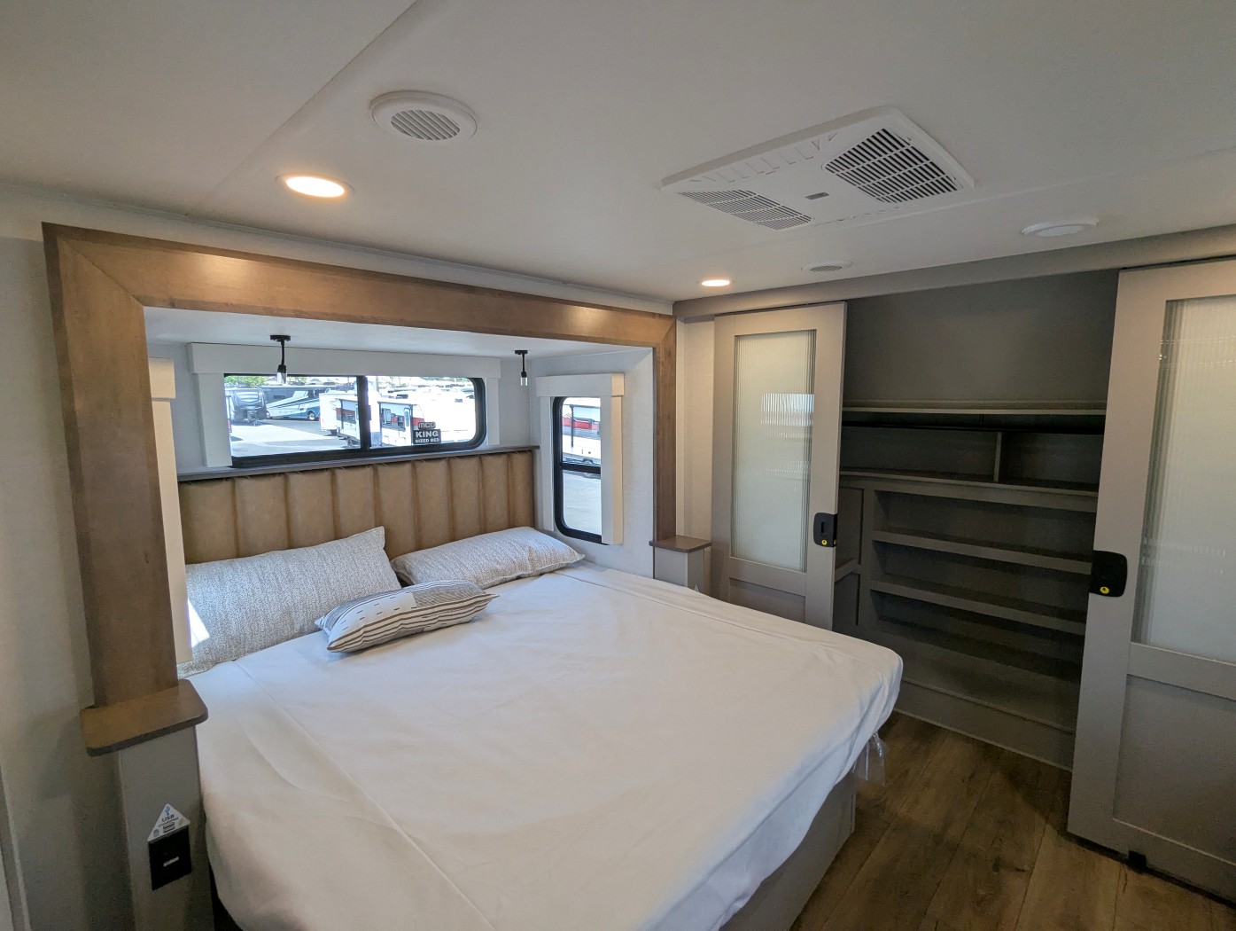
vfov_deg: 78.2
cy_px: 466
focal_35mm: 16
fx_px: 572
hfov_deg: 94.4
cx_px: 618
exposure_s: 1/163
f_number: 2.2
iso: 110
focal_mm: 2.35
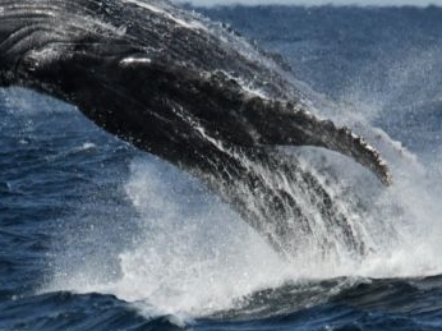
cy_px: 155
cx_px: 208
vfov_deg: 1.1
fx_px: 17034
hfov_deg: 1.5
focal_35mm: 1335
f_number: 6.3
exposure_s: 1/8000
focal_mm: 600
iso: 1100
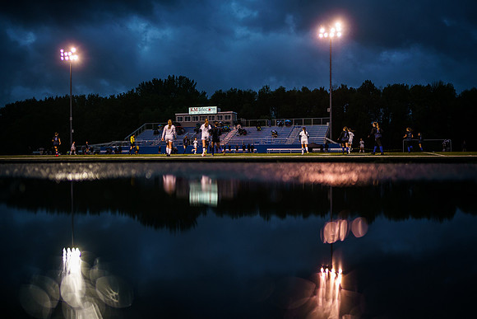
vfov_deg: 37.6
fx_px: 467
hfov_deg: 54.1
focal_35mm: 35
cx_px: 238
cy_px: 160
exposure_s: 1/500
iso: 1000
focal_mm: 35
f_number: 2
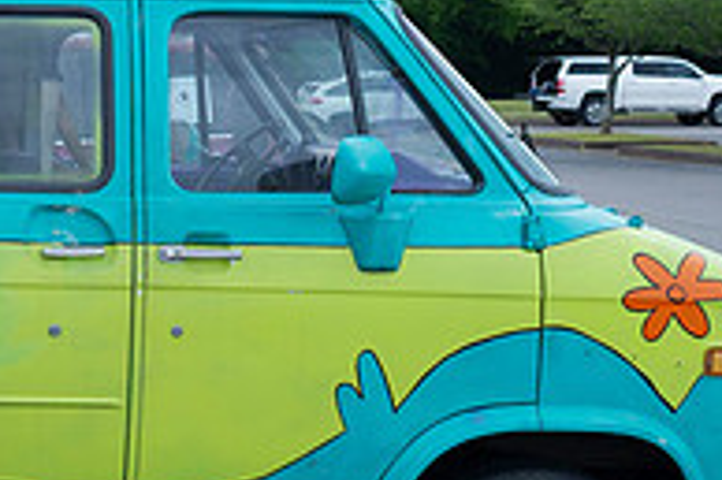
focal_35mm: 99
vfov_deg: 13.8
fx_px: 1984
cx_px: -249
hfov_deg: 18.9
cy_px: 268
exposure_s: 1/400
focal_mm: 24
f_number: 4
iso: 200
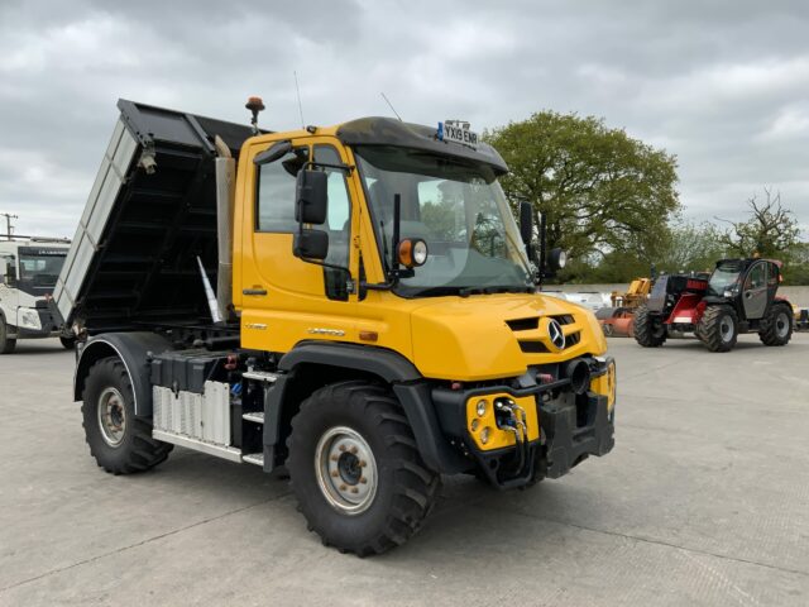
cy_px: 304
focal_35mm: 29
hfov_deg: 61.7
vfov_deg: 48.2
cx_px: 404
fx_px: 678
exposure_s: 1/1098
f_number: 1.8
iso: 16
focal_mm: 3
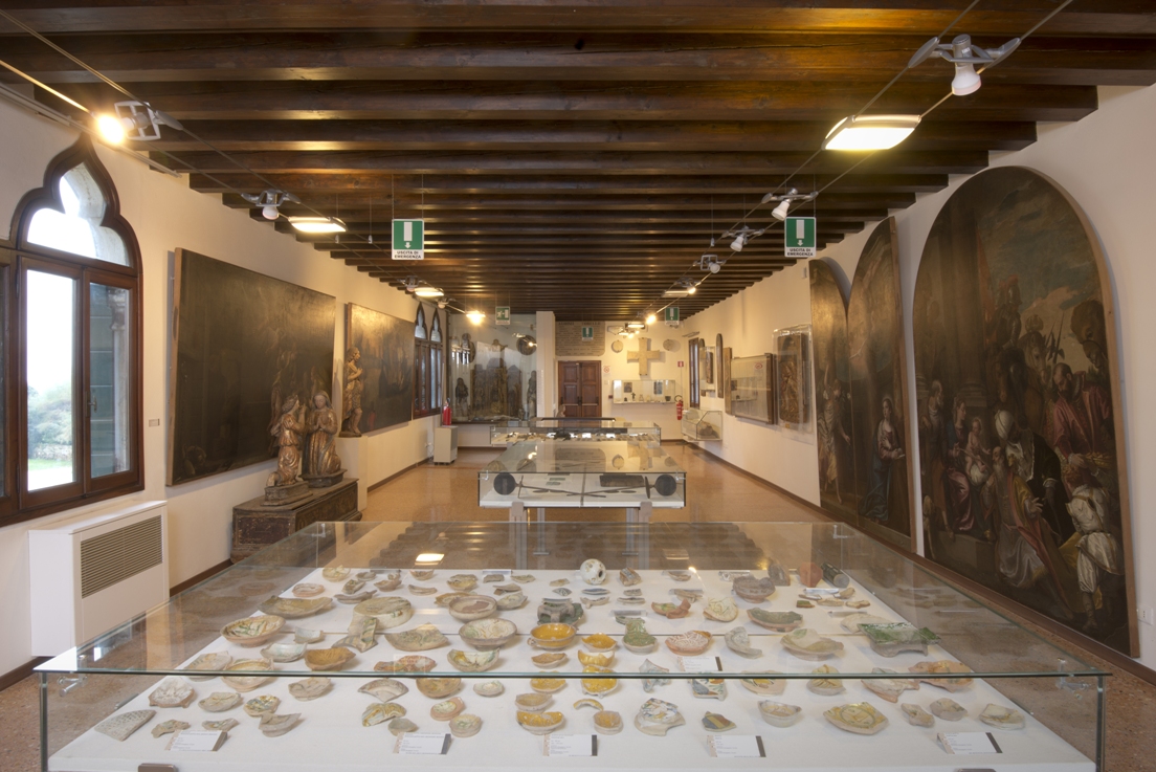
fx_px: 642
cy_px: 386
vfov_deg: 62.0
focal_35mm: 20
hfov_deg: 84.0
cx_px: 578
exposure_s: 6
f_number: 16
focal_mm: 20
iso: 50
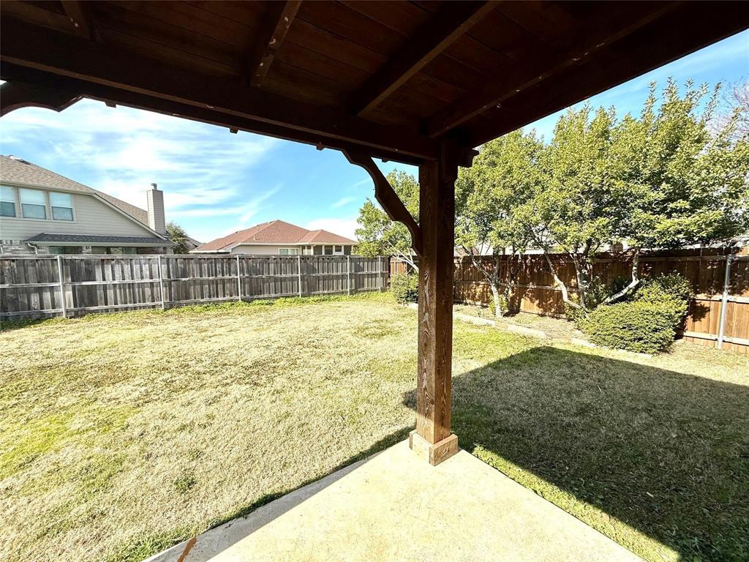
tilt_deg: -4.5
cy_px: 281
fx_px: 303
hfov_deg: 102.1
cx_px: 374
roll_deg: -0.1
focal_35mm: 14
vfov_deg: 85.7
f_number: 2.2
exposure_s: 1/1312
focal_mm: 2.22
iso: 50
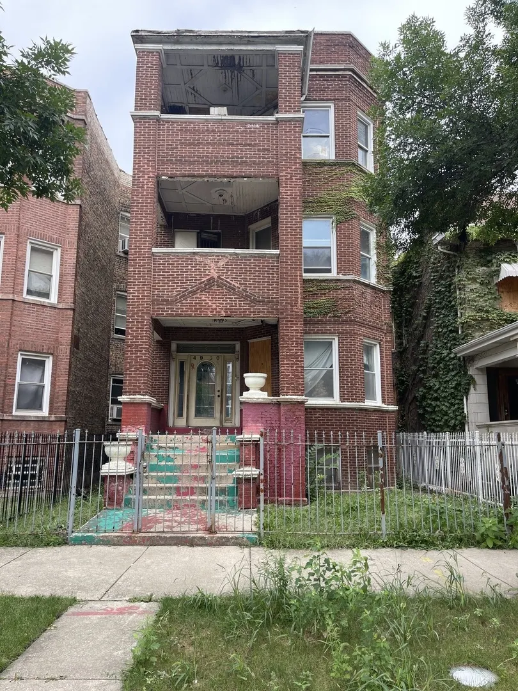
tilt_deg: +9.2
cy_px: 346
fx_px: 499
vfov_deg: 69.4
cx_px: 259
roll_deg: -0.9
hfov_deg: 54.9
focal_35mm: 25
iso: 32
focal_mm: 5.1
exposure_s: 1/599
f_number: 1.6
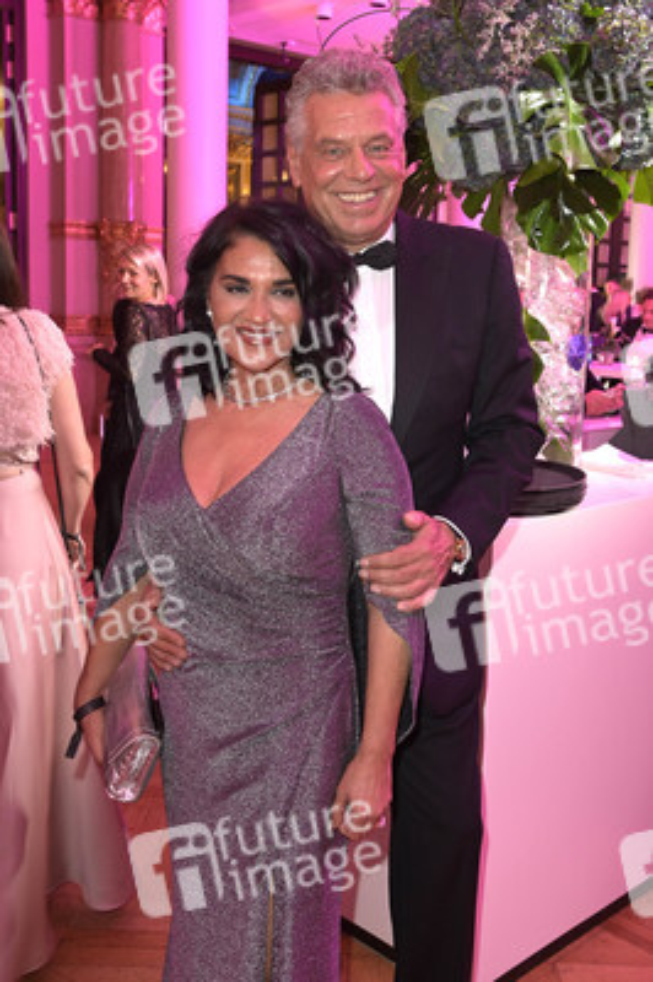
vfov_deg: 53.2
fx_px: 981
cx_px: 326
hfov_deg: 36.8
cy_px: 491
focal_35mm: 36
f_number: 5.6
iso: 2500
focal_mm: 36
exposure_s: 1/40
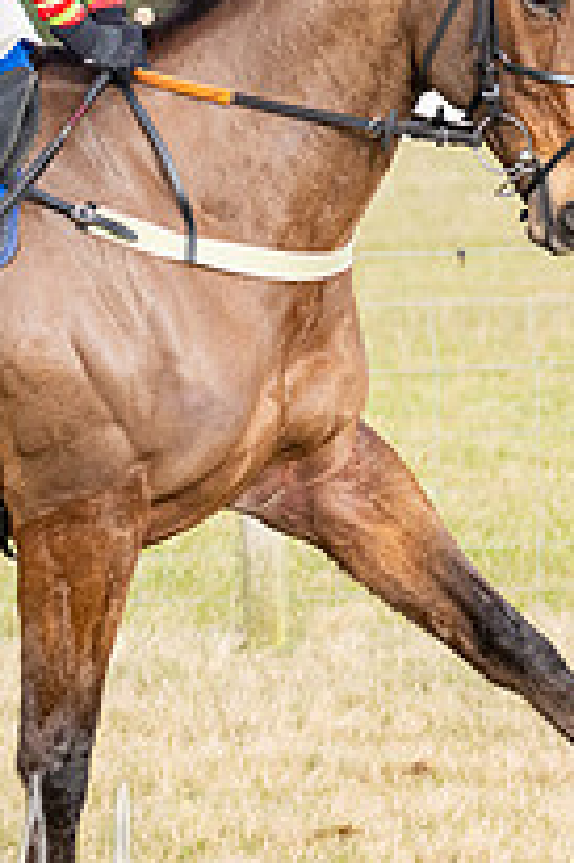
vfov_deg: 4.0
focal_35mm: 515
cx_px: 149
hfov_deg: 2.7
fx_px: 12337
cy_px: 459
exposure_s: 1/1600
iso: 800
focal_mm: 140
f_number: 5
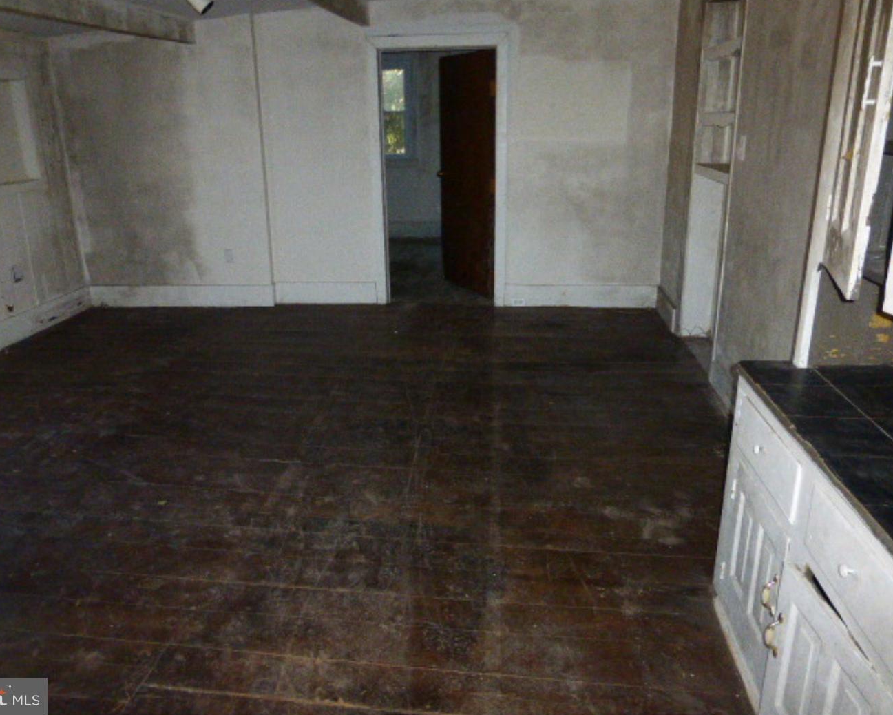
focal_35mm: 26
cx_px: 423
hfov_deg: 66.0
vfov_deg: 54.9
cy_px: 346
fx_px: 687
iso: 800
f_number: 3.3
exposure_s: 1/250
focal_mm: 4.3
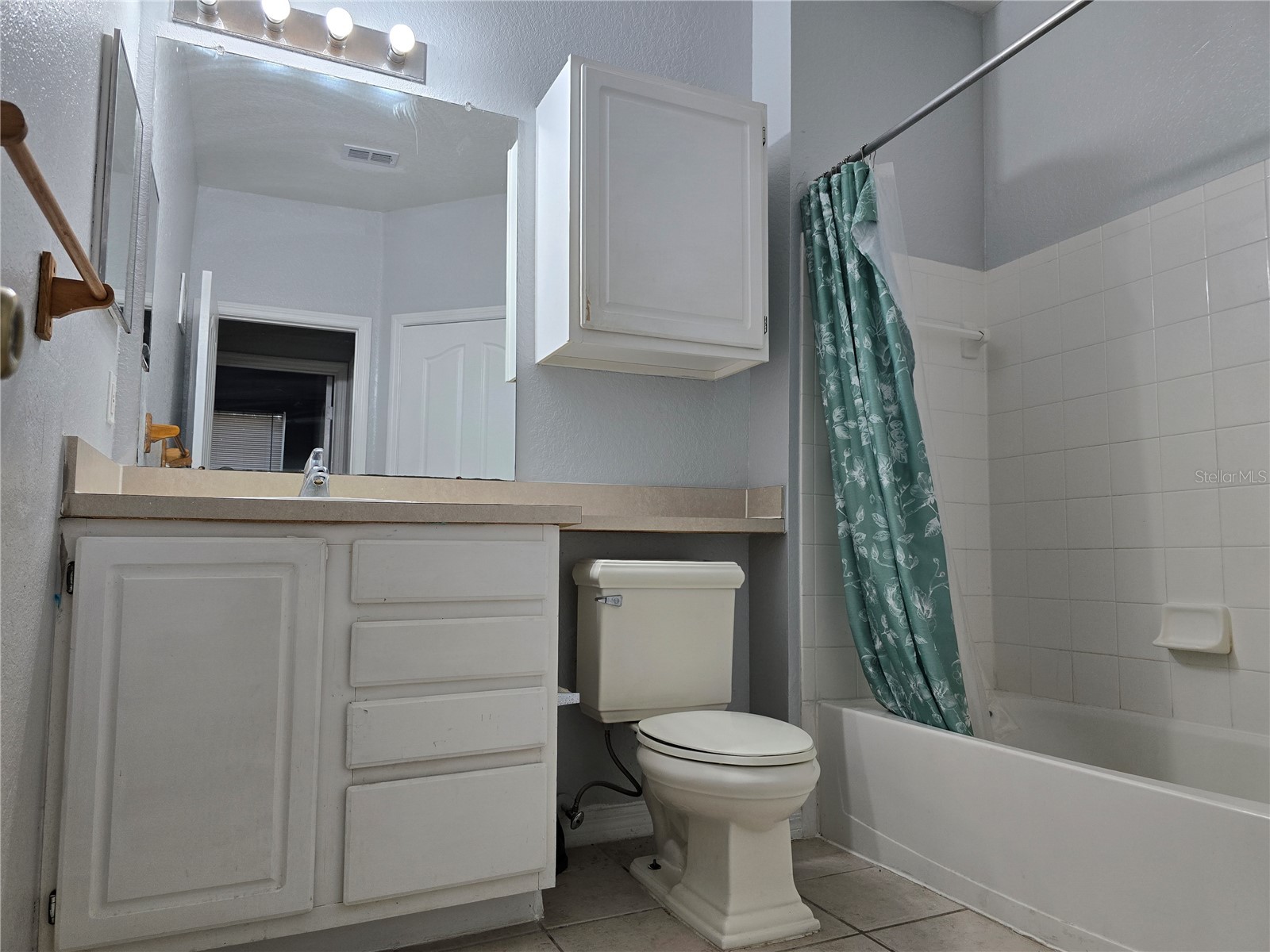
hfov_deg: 73.9
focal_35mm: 23
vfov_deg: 58.9
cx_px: 635
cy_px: 476
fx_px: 844
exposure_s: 1/120
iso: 100
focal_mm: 6.3
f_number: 1.7
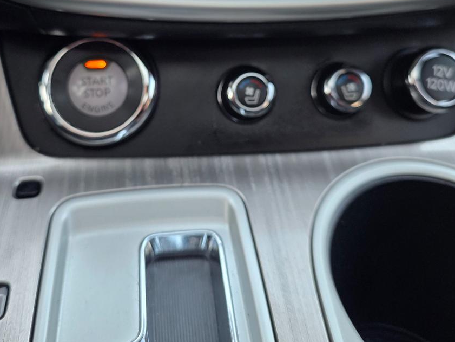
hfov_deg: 52.4
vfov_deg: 39.6
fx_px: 460
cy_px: 87
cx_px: 193
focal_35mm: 35
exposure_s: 1/120
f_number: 1.7
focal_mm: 6.25
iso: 500
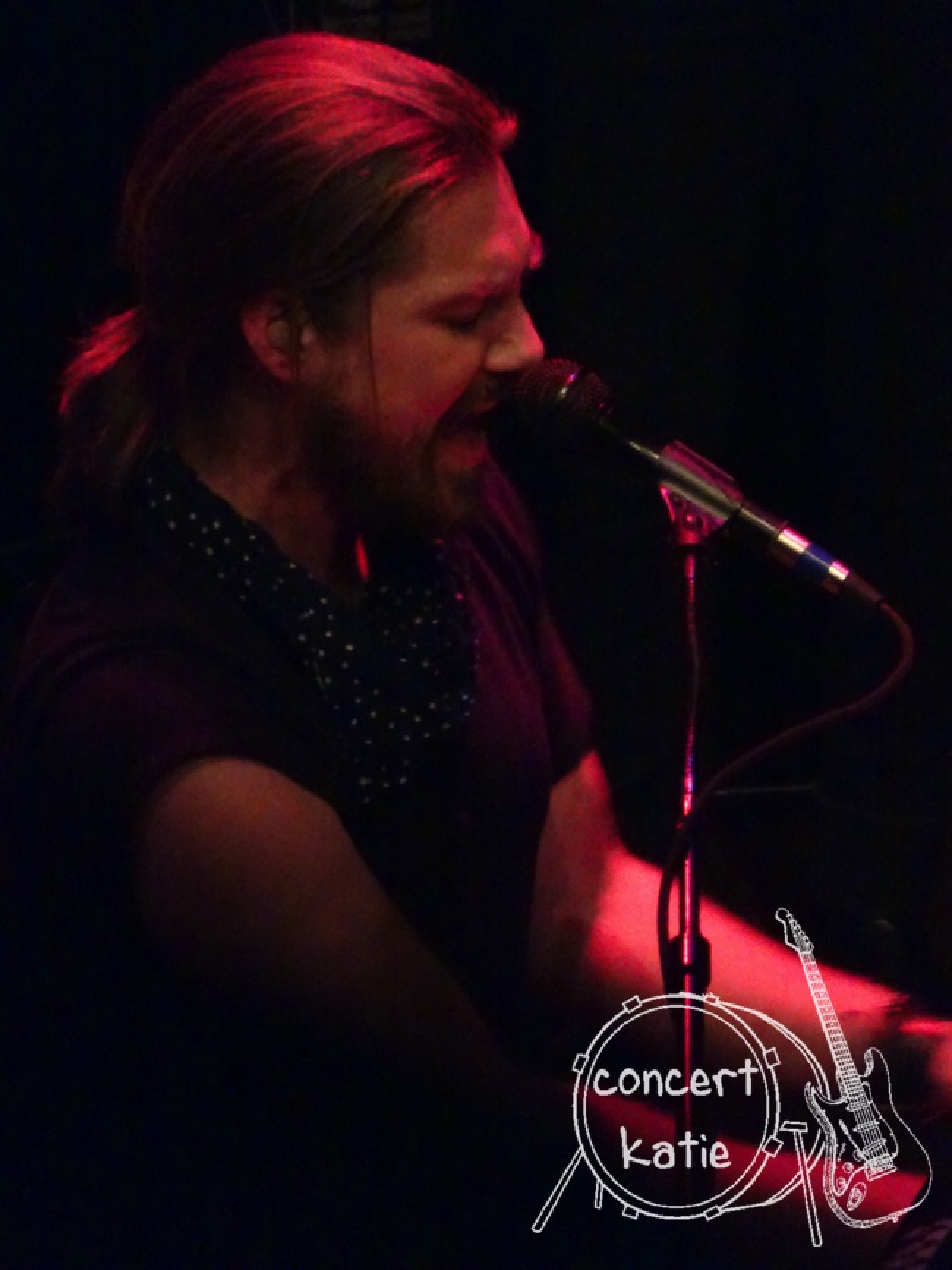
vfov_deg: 3.1
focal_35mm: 636
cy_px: 635
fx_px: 23327
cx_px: 476
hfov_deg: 2.3
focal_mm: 108.62
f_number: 6.3
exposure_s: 1/40
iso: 3200
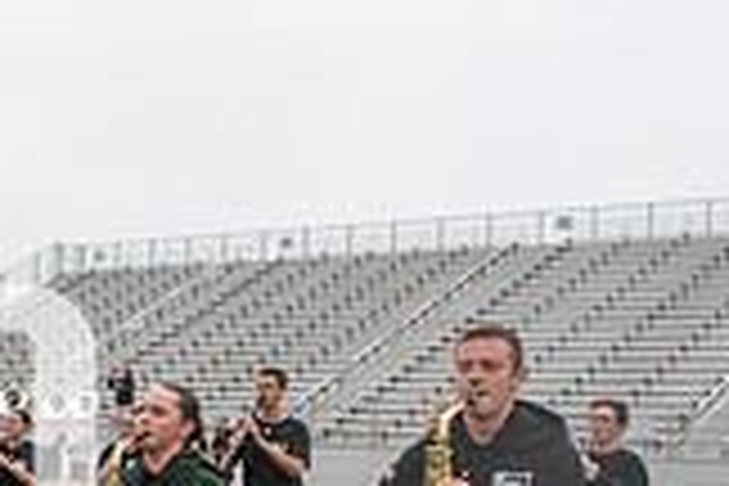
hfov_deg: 21.2
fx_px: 1741
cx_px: -243
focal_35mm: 86
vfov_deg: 15.6
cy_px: 497
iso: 400
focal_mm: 24
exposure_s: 1/800
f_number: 4
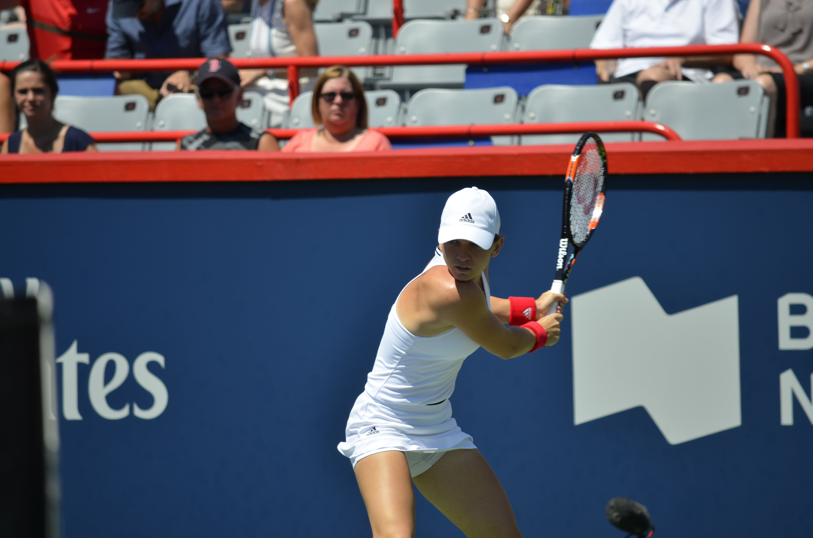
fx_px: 8789
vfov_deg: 3.5
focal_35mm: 390
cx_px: 406
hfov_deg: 5.3
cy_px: 269
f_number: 5.6
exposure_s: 1/640
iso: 100
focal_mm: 260
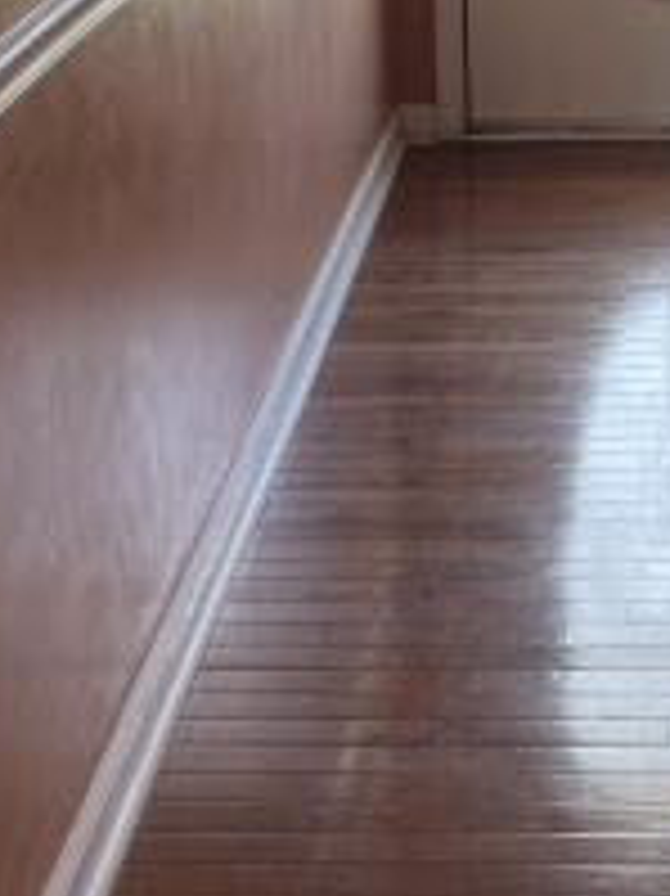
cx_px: 706
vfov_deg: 22.7
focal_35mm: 84
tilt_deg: -12.5
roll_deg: +0.4
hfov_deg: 17.1
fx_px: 2170
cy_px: 92
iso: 80
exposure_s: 1/60
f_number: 1.6
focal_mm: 5.1
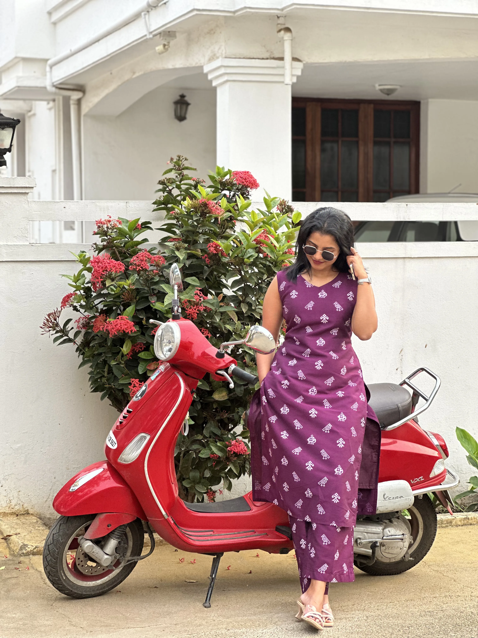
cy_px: 319
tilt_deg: -2.1
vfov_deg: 25.3
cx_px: 239
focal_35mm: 77
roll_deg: -1.1
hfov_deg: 19.1
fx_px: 1418
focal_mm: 9
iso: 64
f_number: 2.8
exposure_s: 1/121
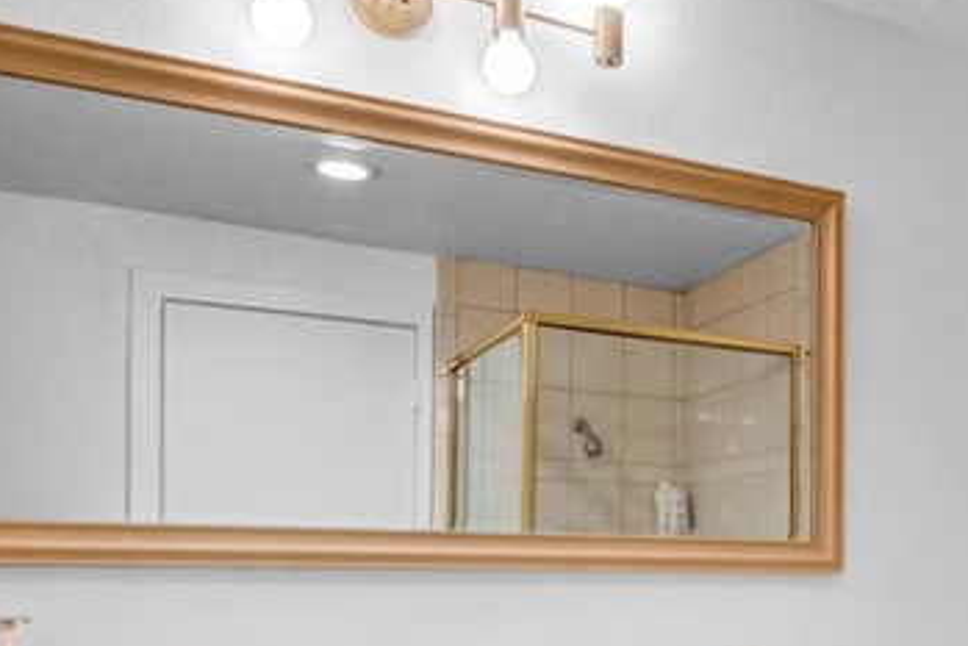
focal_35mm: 44
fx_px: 1184
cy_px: 571
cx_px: 876
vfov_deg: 29.4
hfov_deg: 40.9
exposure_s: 1/40
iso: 640
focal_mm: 10
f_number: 8
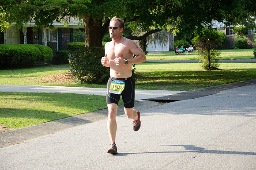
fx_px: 745
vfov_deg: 13.0
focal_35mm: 105
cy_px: 85
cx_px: 128
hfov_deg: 19.5
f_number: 5.3
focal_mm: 70
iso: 800
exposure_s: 1/640
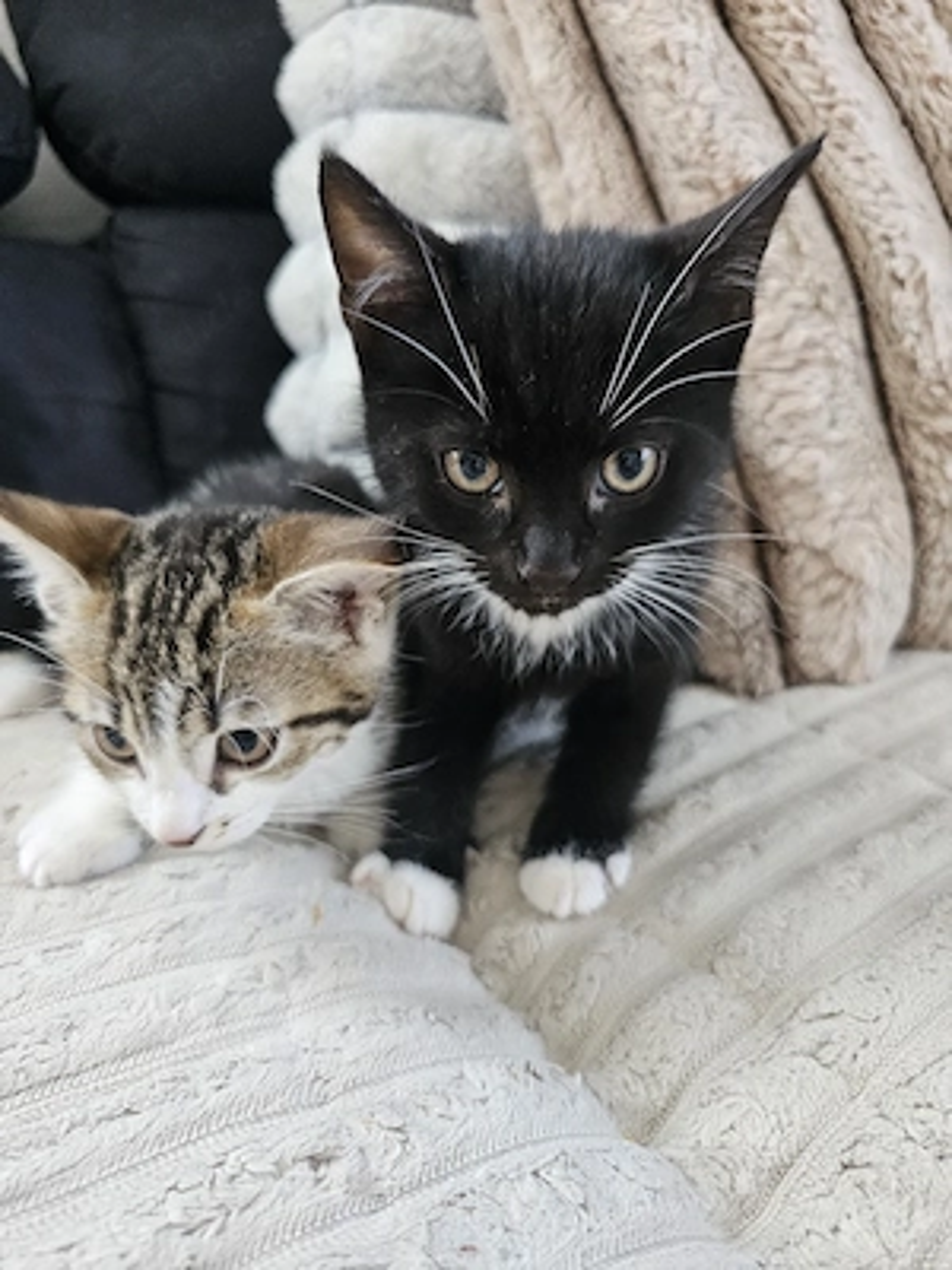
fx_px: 843
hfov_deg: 58.9
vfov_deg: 73.9
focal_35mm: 23
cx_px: 476
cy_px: 635
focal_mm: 6.3
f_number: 1.7
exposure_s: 1/101
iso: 640
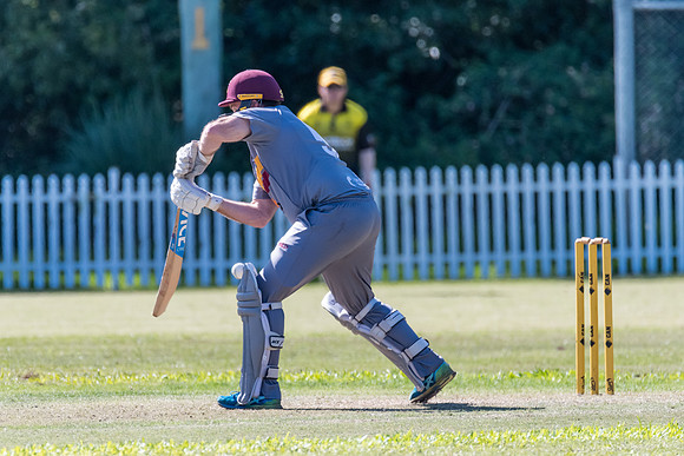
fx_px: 16519
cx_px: 304
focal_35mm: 869
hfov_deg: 2.4
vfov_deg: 1.6
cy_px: 228
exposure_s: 1/2000
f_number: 6.3
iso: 1100
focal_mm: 600
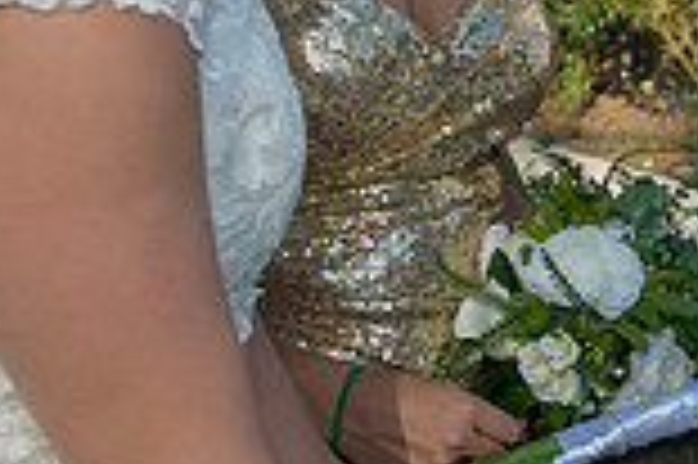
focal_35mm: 97
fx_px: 1879
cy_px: 68
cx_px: 874
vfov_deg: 14.0
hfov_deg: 19.6
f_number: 4.5
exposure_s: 1/320
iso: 200
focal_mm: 26
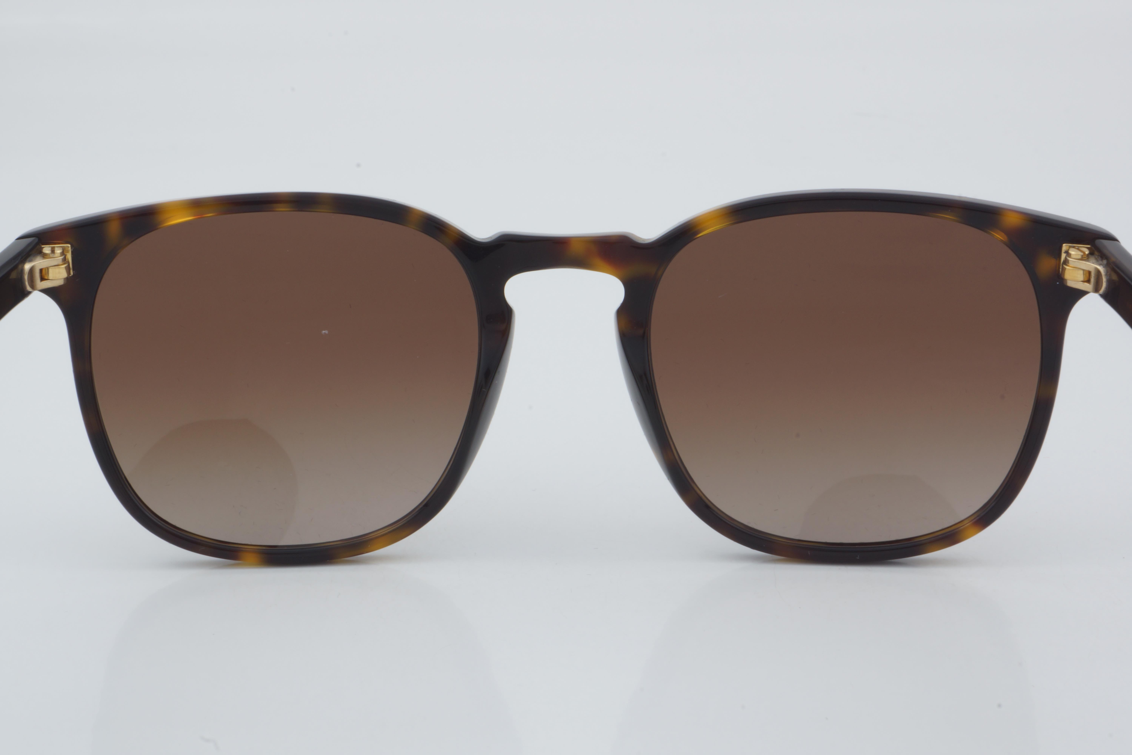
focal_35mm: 82
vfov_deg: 16.6
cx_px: 566
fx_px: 2594
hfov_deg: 24.6
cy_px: 378
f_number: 32
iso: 100
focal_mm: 55
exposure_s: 1/3
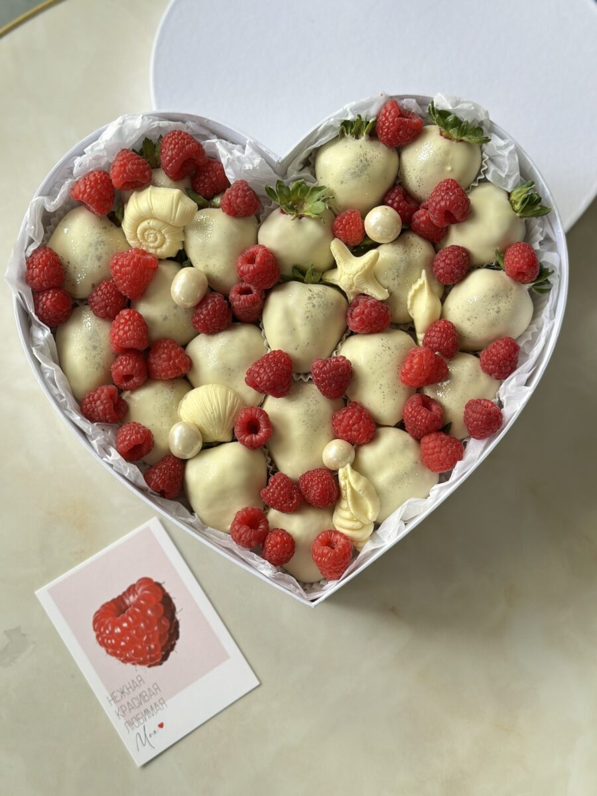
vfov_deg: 39.7
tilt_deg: -74.2
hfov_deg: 30.3
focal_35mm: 48
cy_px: 398
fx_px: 1104
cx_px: 298
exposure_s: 1/121
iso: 100
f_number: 1.78
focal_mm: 6.86
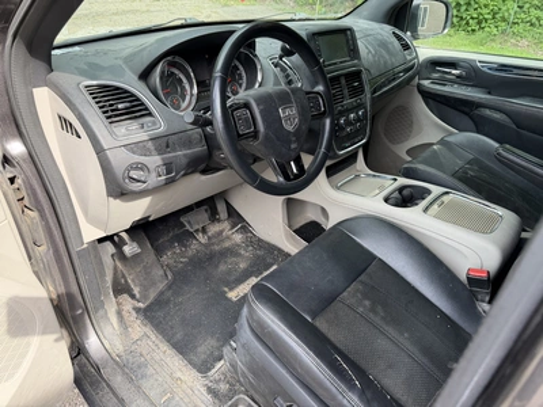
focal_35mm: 24
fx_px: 376
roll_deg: -5.7
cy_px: 204
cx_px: 272
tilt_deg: -31.0
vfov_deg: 56.8
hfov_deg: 71.6
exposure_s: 1/289
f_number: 1.78
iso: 80
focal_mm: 6.76
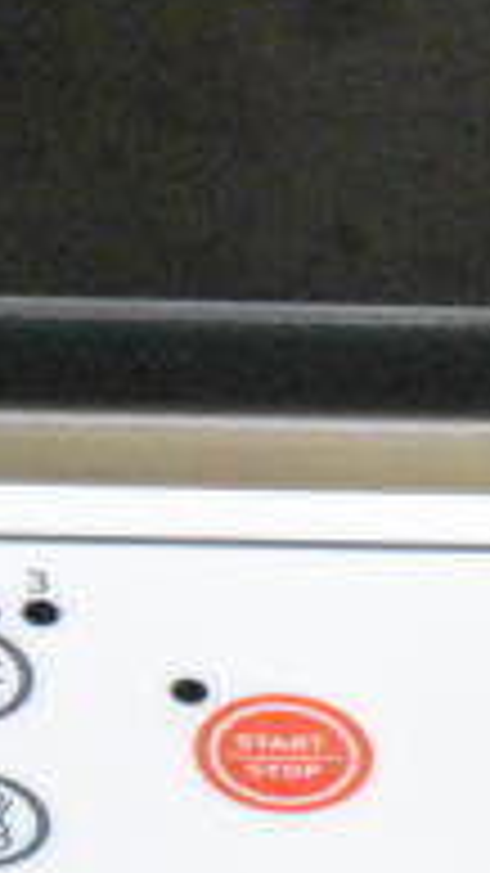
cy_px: 637
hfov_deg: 4.4
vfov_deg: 7.9
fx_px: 6280
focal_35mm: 272
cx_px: 1178
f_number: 5.6
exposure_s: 1/40
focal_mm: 55
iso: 25600
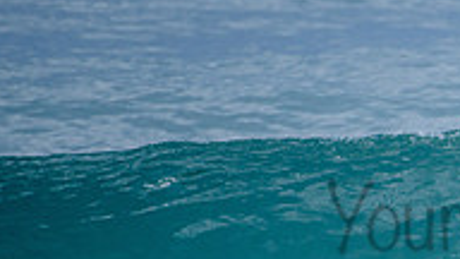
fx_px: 19272
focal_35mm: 1580
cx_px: 575
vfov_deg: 0.8
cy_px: 195
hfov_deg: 1.4
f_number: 5.6
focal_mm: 500
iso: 200
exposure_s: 1/2000
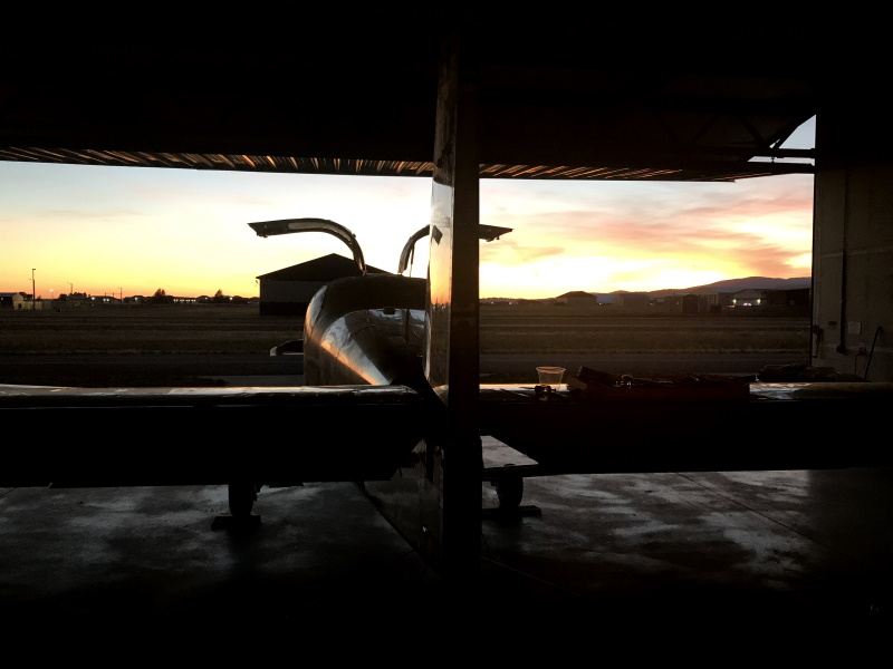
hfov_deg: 63.4
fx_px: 722
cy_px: 334
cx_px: 446
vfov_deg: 49.7
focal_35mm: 28
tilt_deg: -1.8
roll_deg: -1.1
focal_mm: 3.99
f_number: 1.8
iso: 50
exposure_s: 1/15
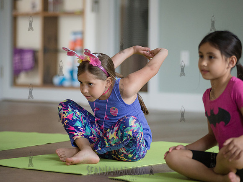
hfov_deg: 13.0
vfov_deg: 9.8
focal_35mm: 152
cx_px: 101
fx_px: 1068
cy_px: 87
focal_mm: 135
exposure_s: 1/640
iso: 2000
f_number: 3.2
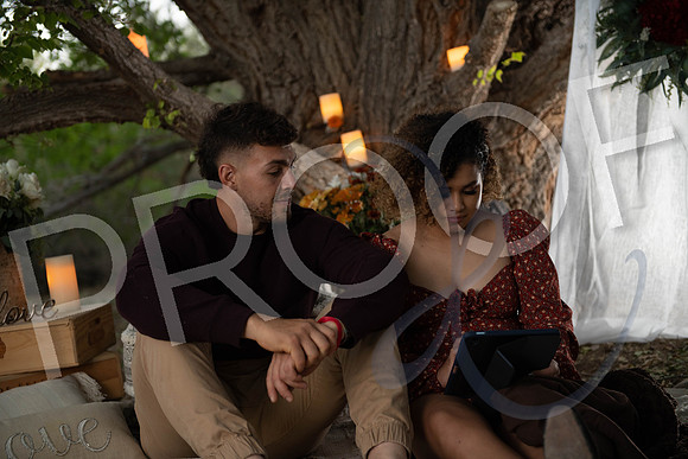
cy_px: 230
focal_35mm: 62
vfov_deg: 21.9
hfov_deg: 32.4
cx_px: 344
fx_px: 1185
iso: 400
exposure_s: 1/60
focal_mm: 62
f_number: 2.8
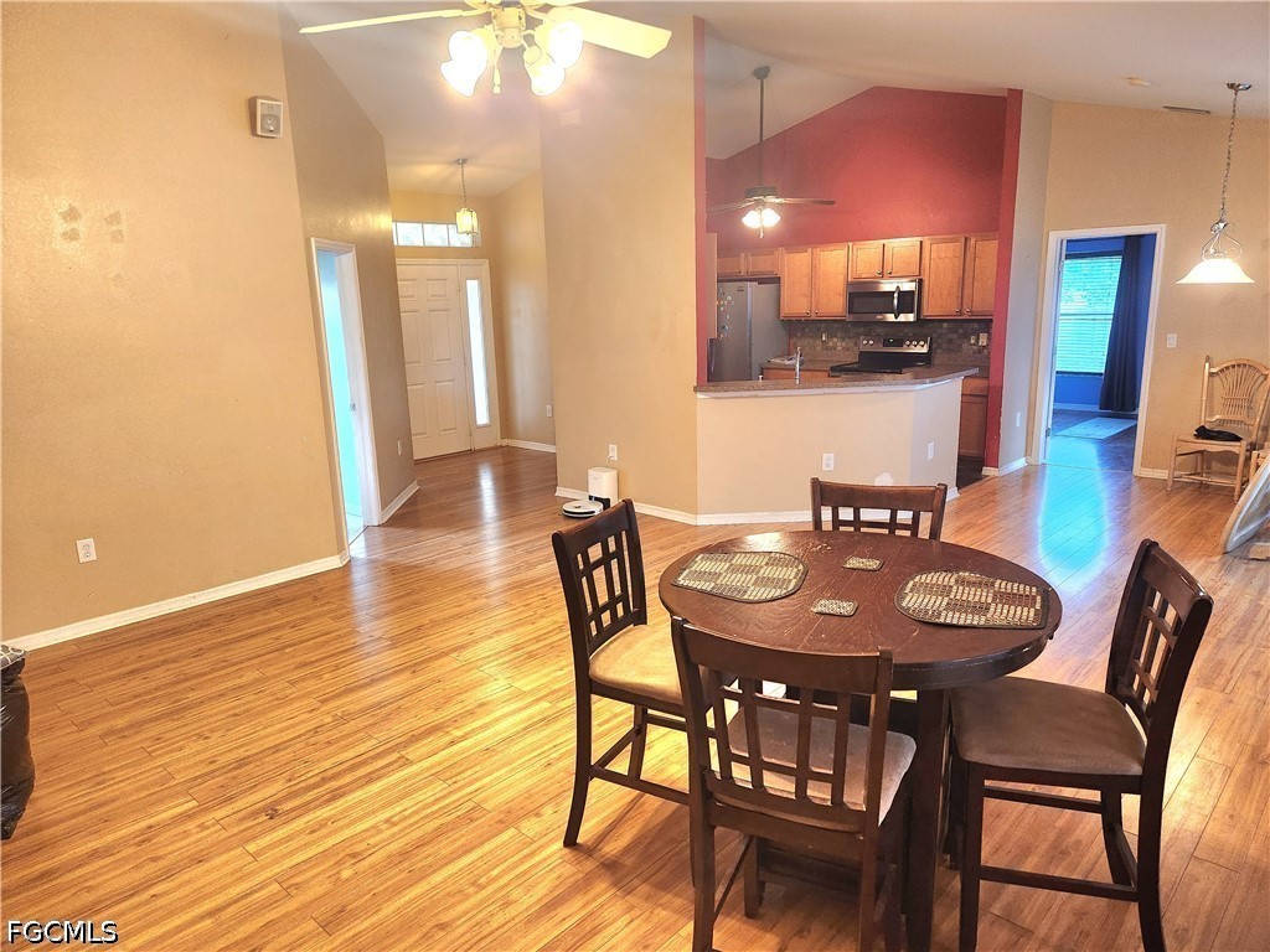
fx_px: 844
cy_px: 476
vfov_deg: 58.9
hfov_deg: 73.9
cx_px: 635
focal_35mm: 23
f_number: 1.8
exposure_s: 1/120
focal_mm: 5.4
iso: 400
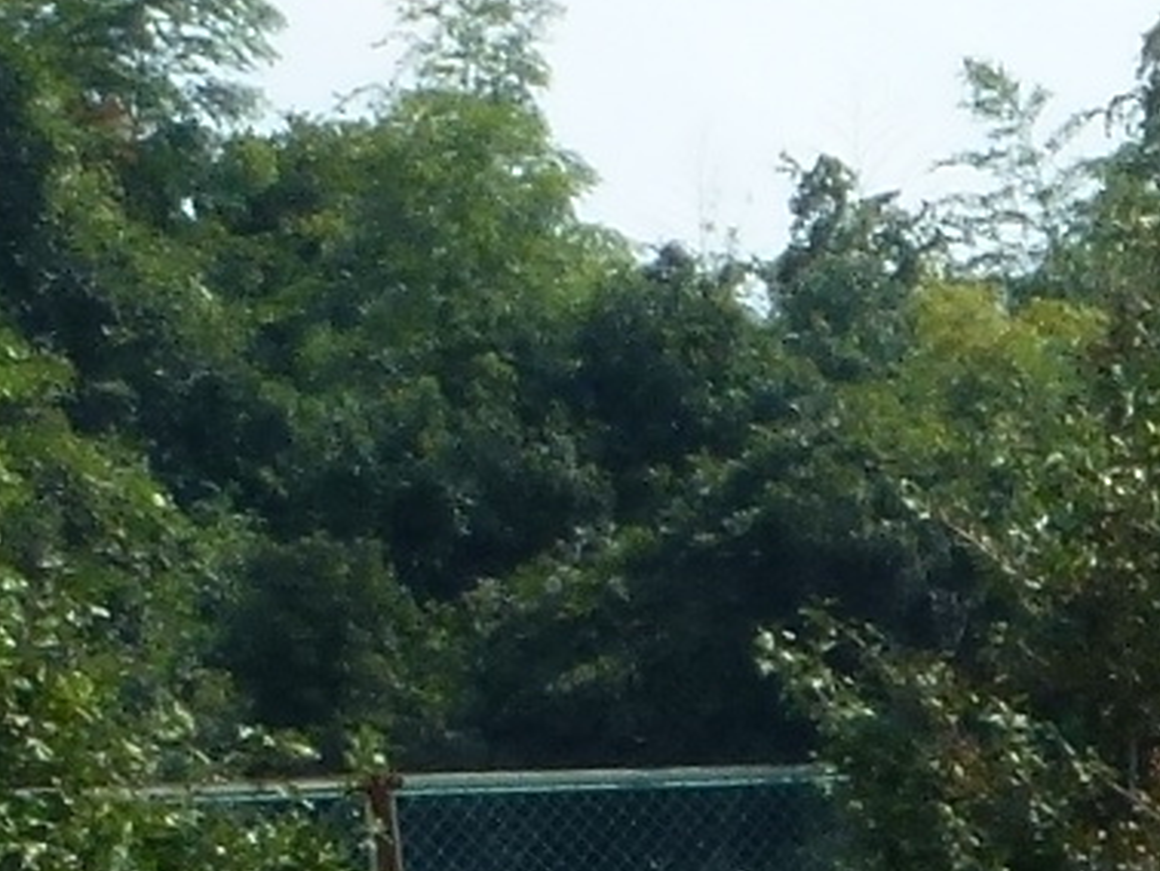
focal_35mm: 555
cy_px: 2776
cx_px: 2243
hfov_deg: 3.5
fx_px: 18610
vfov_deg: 2.6
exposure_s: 1/500
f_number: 4.8
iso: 100
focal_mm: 14.8
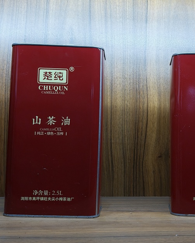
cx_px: 130
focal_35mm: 43
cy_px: 110
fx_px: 310
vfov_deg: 42.8
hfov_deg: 34.6
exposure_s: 1/120
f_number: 1.8
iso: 100
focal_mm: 4.84
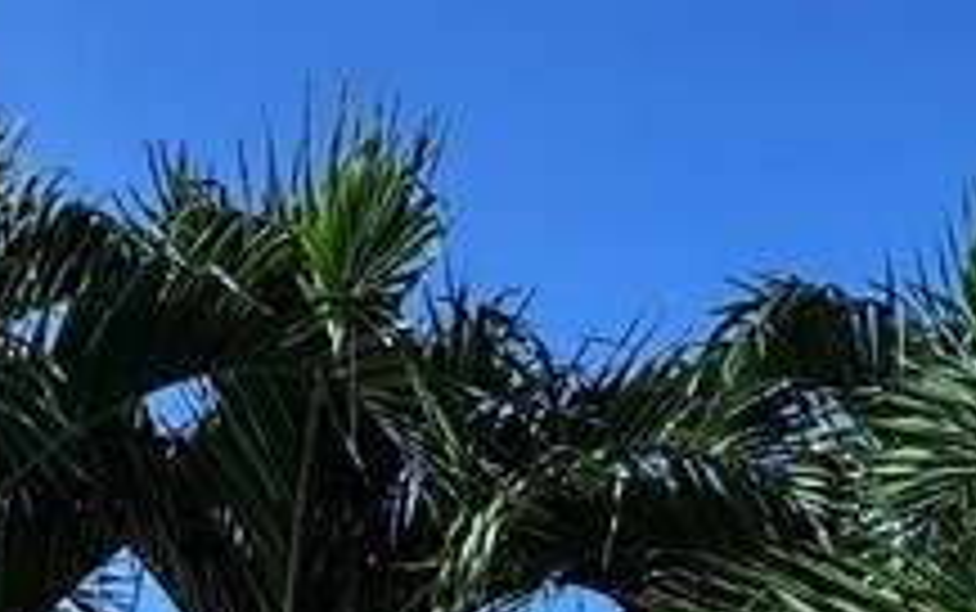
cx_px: 580
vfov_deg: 16.0
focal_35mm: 70
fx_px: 1863
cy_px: 1076
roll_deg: -2.7
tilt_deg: +8.1
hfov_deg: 29.3
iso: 40
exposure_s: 1/522
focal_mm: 2.22
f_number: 2.2
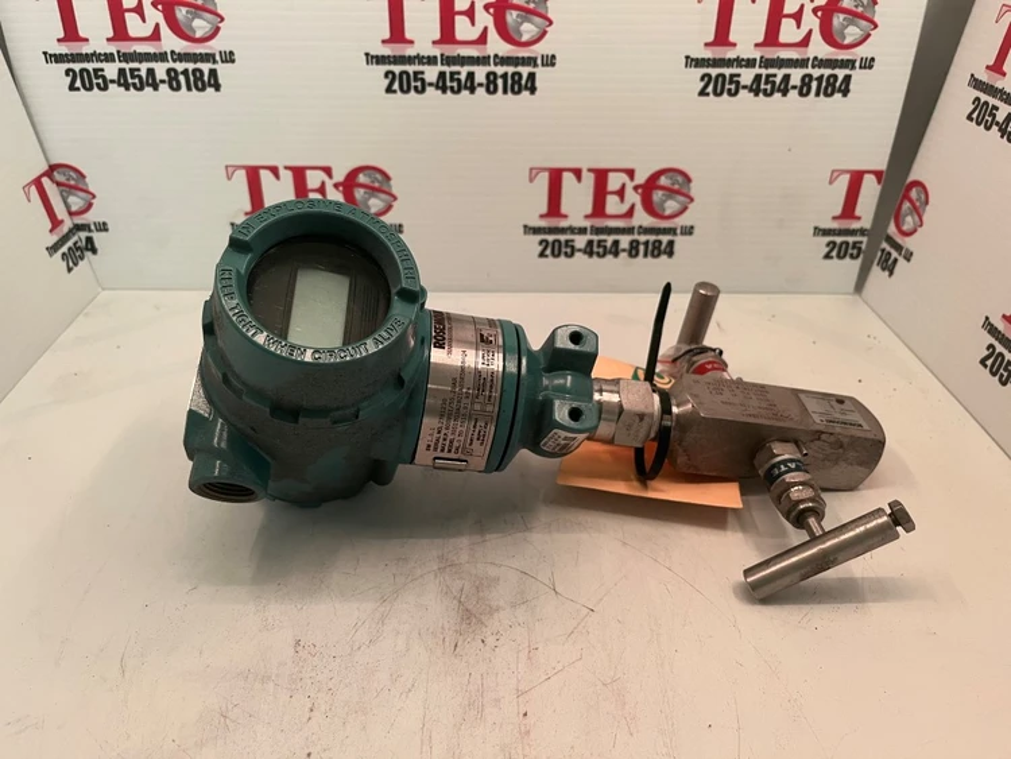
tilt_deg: -34.3
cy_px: 380
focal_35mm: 26
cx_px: 506
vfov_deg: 53.1
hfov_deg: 67.3
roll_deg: +0.1
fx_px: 760
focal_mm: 5.1
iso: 125
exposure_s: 1/72
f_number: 1.6
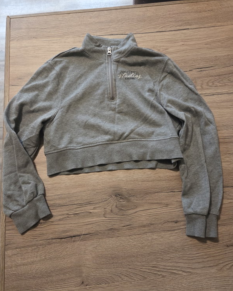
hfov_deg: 56.8
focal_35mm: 25
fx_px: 216
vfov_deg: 68.1
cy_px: 143
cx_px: 120
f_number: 1.8
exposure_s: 1/100
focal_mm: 5.4
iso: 1600
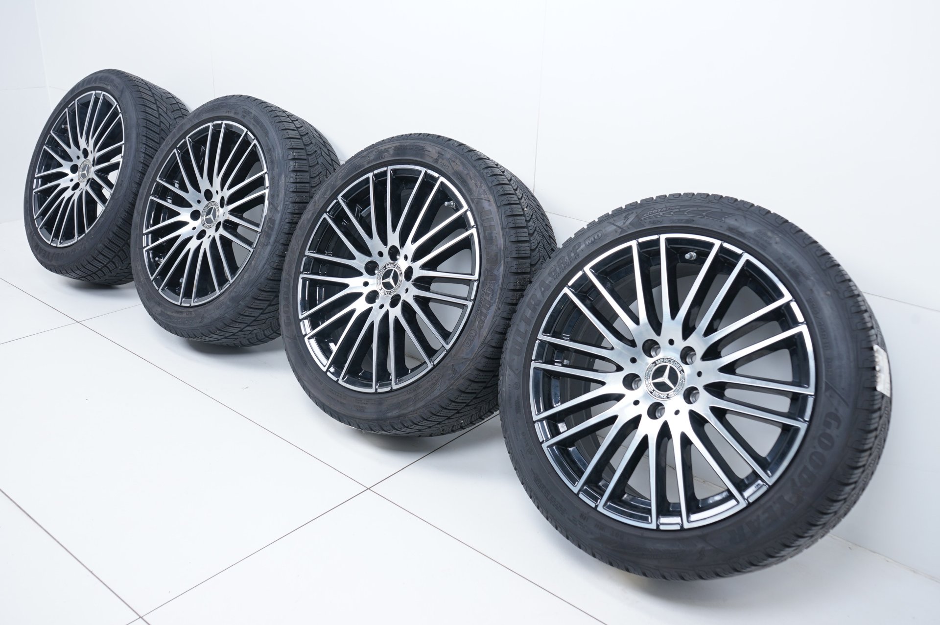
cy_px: 312
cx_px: 470
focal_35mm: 31
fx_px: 809
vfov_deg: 42.3
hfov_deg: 60.3
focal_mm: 31
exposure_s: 1/100
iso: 250
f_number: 7.1
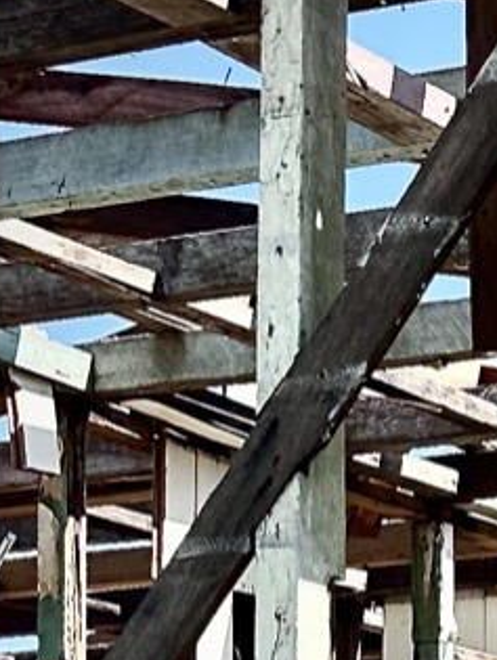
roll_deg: -0.4
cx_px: 1248
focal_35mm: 142
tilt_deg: +3.4
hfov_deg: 9.2
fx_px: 2713
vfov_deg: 13.1
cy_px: 997
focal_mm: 6.86
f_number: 1.78
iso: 80
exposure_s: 1/3861
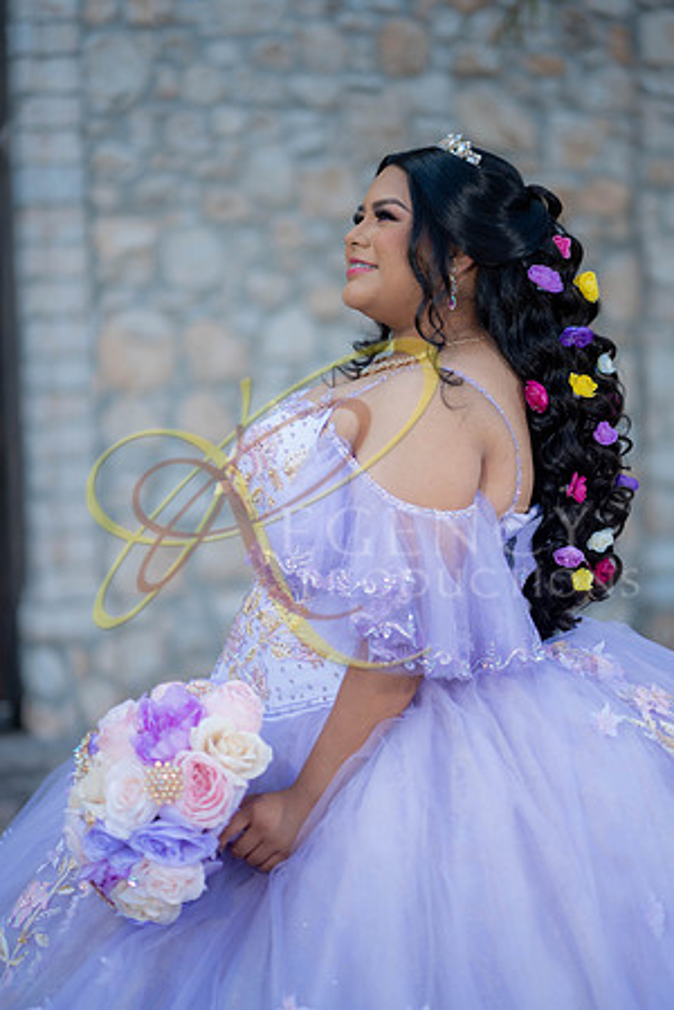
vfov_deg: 23.9
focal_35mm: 85
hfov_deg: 16.1
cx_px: 337
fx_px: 2387
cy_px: 505
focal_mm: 85
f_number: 1.8
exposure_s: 1/1250
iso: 125
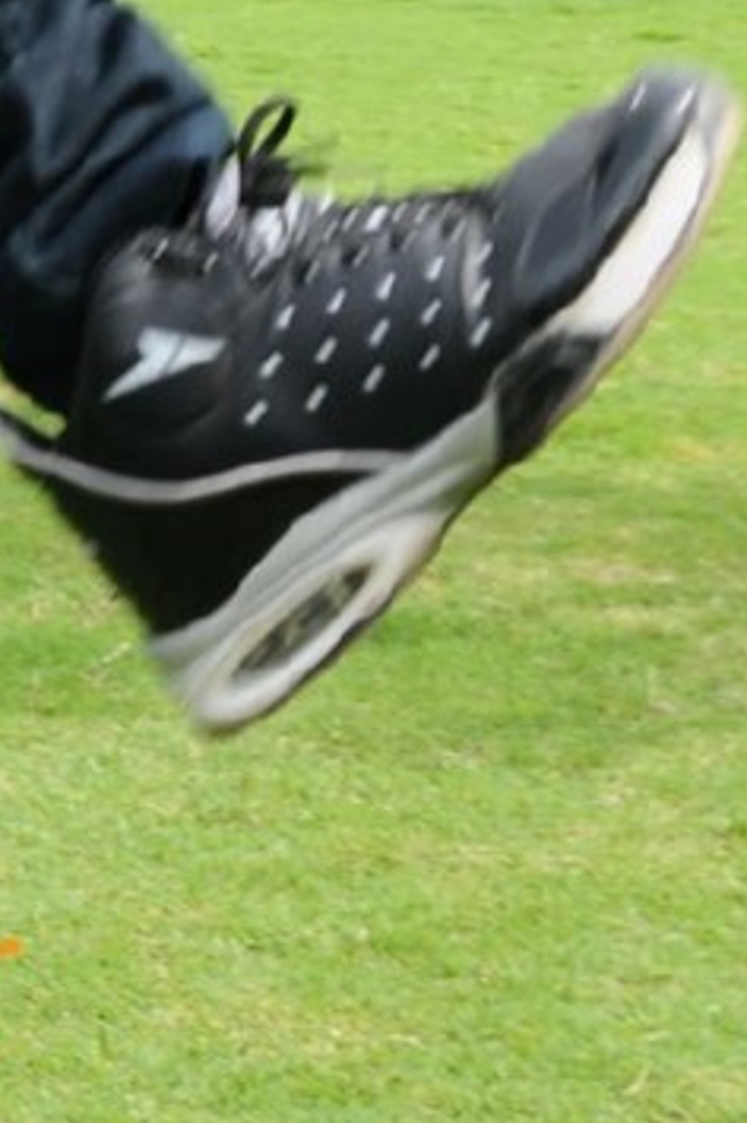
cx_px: -681
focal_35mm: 197
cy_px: -280
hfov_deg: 6.8
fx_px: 6147
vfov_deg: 10.3
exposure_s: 1/400
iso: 250
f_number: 7.1
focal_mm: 31
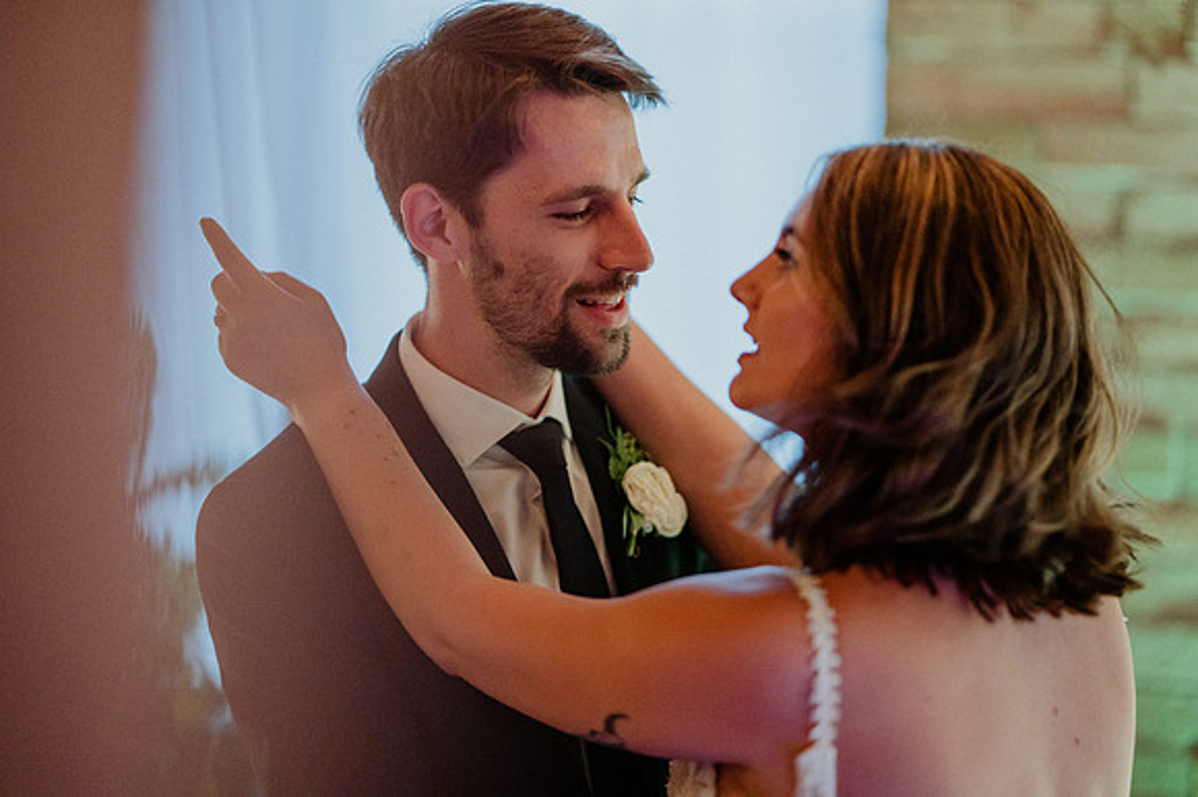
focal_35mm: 105
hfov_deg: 19.5
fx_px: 3492
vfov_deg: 13.0
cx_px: 599
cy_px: 398
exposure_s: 1/320
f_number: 1.4
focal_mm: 105
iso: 3200
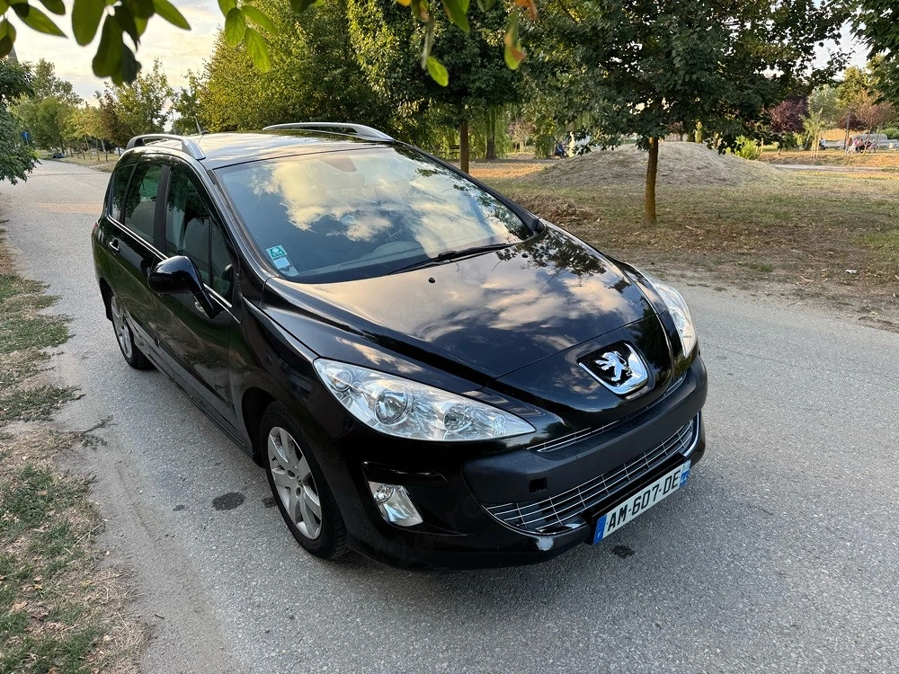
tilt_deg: -16.7
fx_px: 623
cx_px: 450
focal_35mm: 24
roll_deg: +2.3
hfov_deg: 71.6
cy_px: 337
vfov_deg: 56.8
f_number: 1.78
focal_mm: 6.76
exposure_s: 1/204
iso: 64
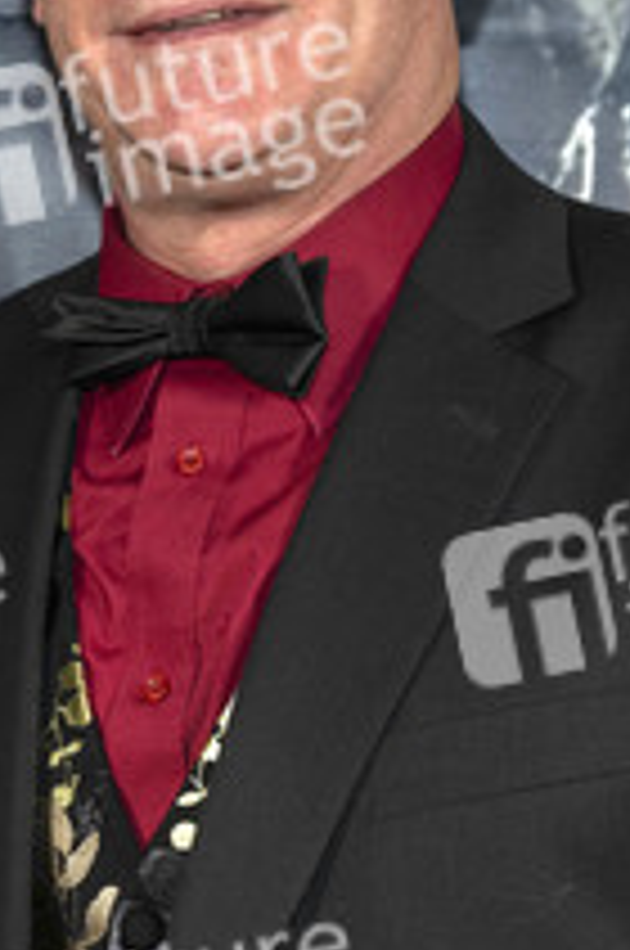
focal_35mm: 150
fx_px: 3950
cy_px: 356
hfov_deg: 9.1
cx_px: 266
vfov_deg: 13.7
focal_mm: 79
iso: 800
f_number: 5.6
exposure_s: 1/200
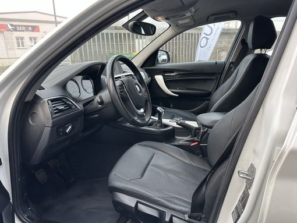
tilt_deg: -15.9
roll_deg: +2.1
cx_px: 148
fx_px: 206
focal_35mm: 24
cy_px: 112
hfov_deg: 71.6
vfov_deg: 56.9
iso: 160
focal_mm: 6.86
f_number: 1.78
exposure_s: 1/121
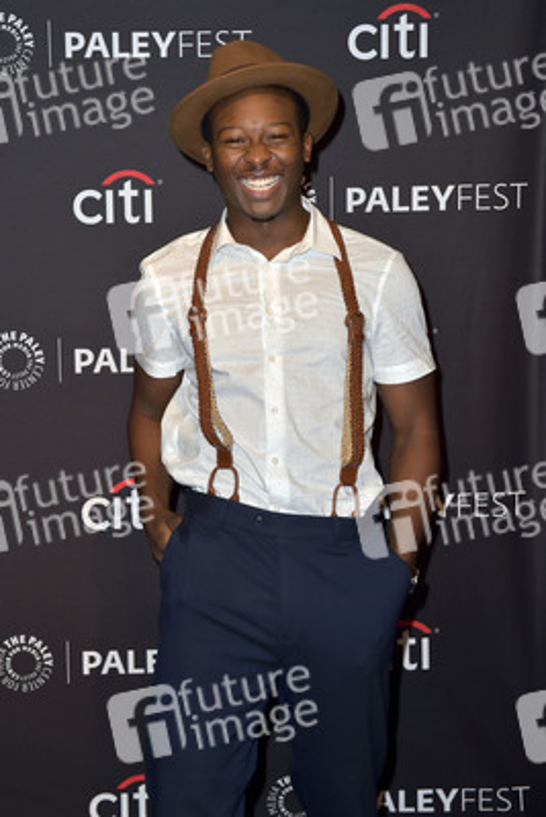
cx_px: 273
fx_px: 1318
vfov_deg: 34.5
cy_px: 408
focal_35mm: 58
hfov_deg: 23.4
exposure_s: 1/320
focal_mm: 58
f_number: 6.3
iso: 500
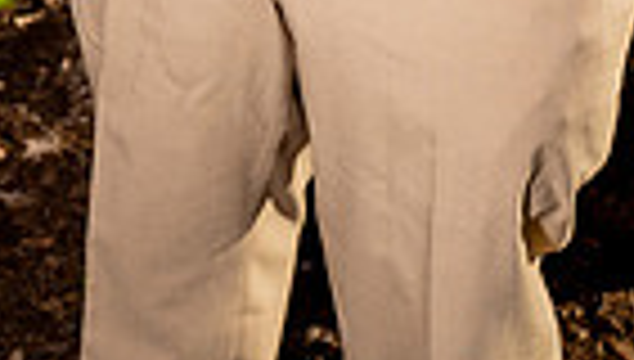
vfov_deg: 10.1
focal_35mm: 100
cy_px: -585
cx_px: 378
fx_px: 1685
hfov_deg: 21.3
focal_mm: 30
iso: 100
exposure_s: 1/1250
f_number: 4
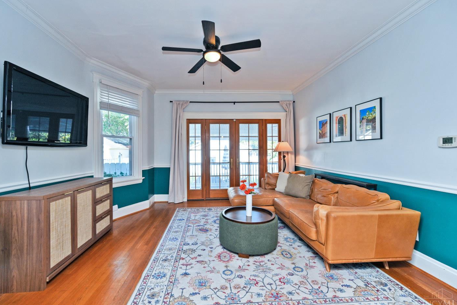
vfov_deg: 77.3
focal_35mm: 15
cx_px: 221
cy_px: 151
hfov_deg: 100.4
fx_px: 190
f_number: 5.6
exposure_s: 1/100
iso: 200
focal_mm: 14
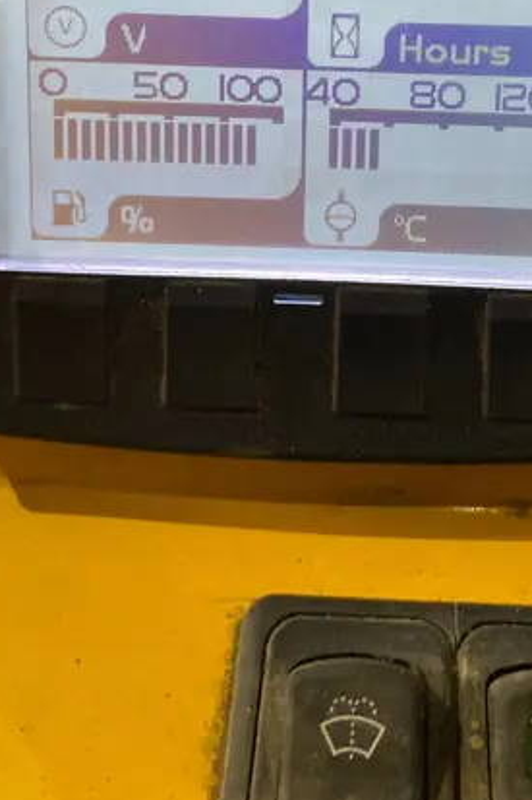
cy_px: 98
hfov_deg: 27.9
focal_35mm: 48
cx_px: 354
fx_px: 1065
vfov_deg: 38.6
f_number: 1.8
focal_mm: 4.25
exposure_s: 1/60
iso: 320
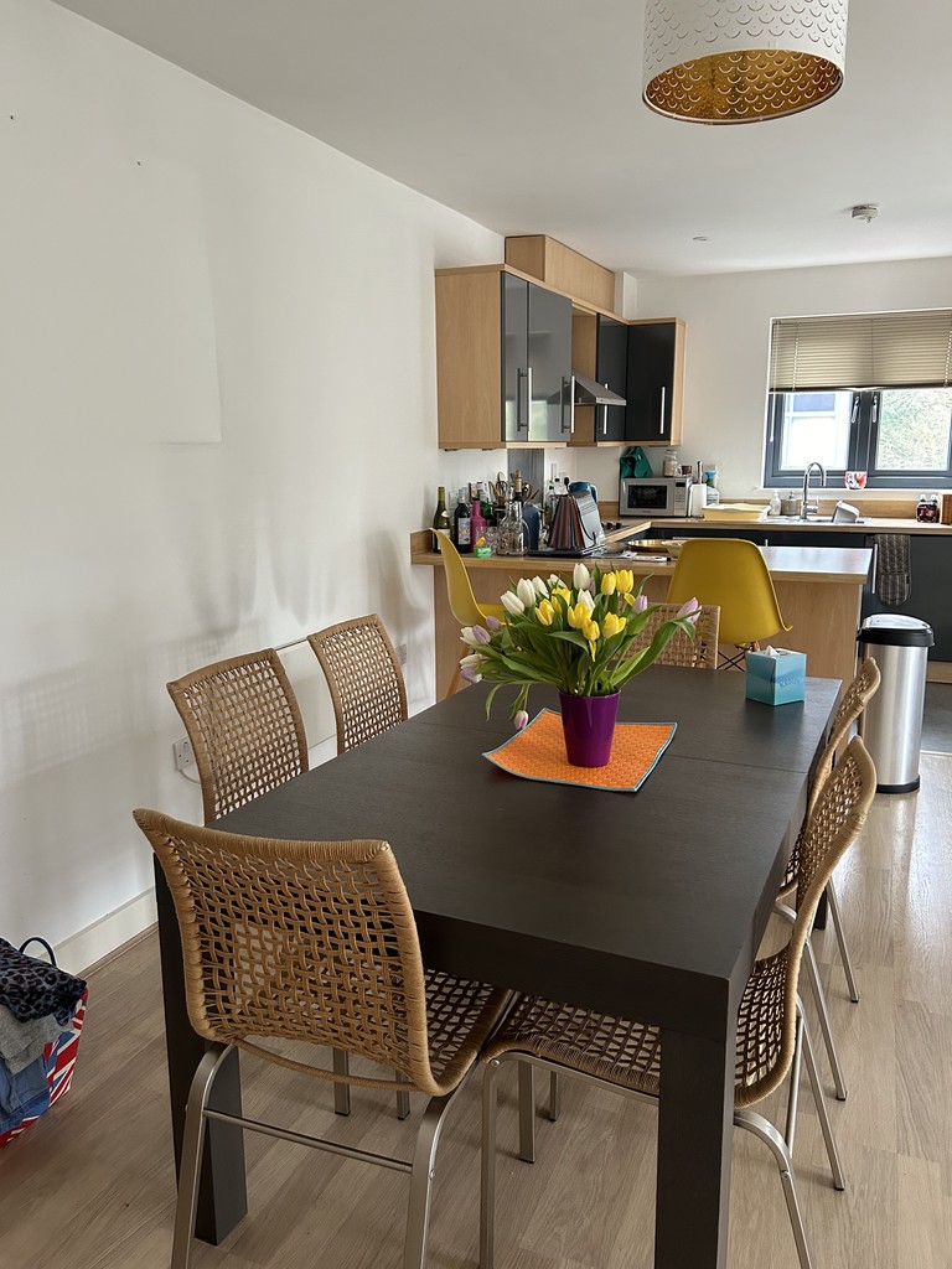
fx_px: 953
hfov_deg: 53.1
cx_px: 476
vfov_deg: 67.3
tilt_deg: -11.5
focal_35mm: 26
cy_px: 634
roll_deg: +1.0
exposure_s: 1/60
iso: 250
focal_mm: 5.7
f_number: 1.5
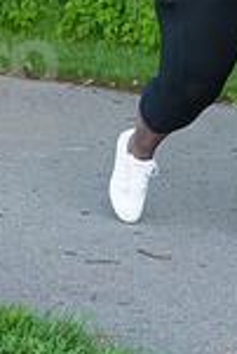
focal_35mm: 208
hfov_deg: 6.6
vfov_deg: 9.6
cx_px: 260
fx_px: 2049
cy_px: -164
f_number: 5.6
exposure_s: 1/1600
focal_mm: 70
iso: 4000
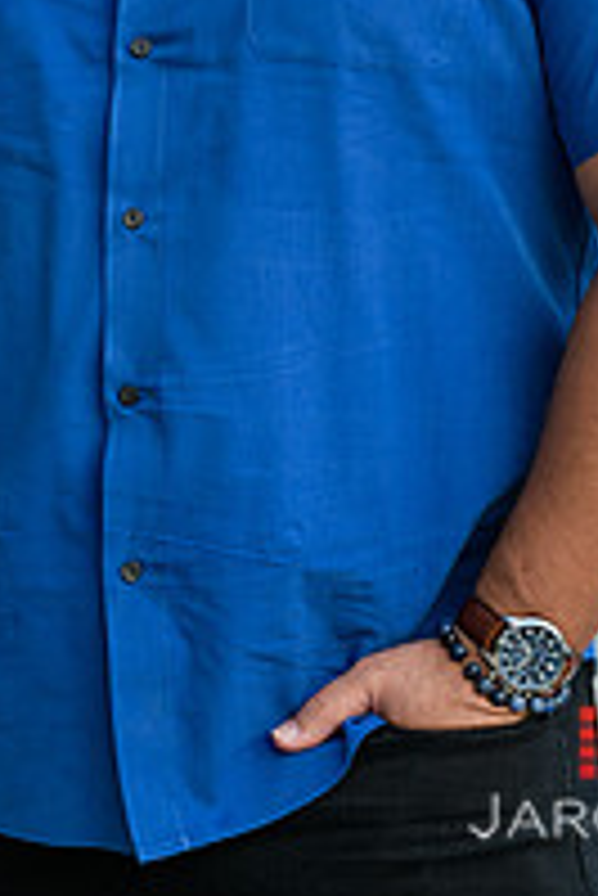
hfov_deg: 4.5
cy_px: -77
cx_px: 220
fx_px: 7586
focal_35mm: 305
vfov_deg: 6.7
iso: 200
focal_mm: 135
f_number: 2
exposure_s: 1/250
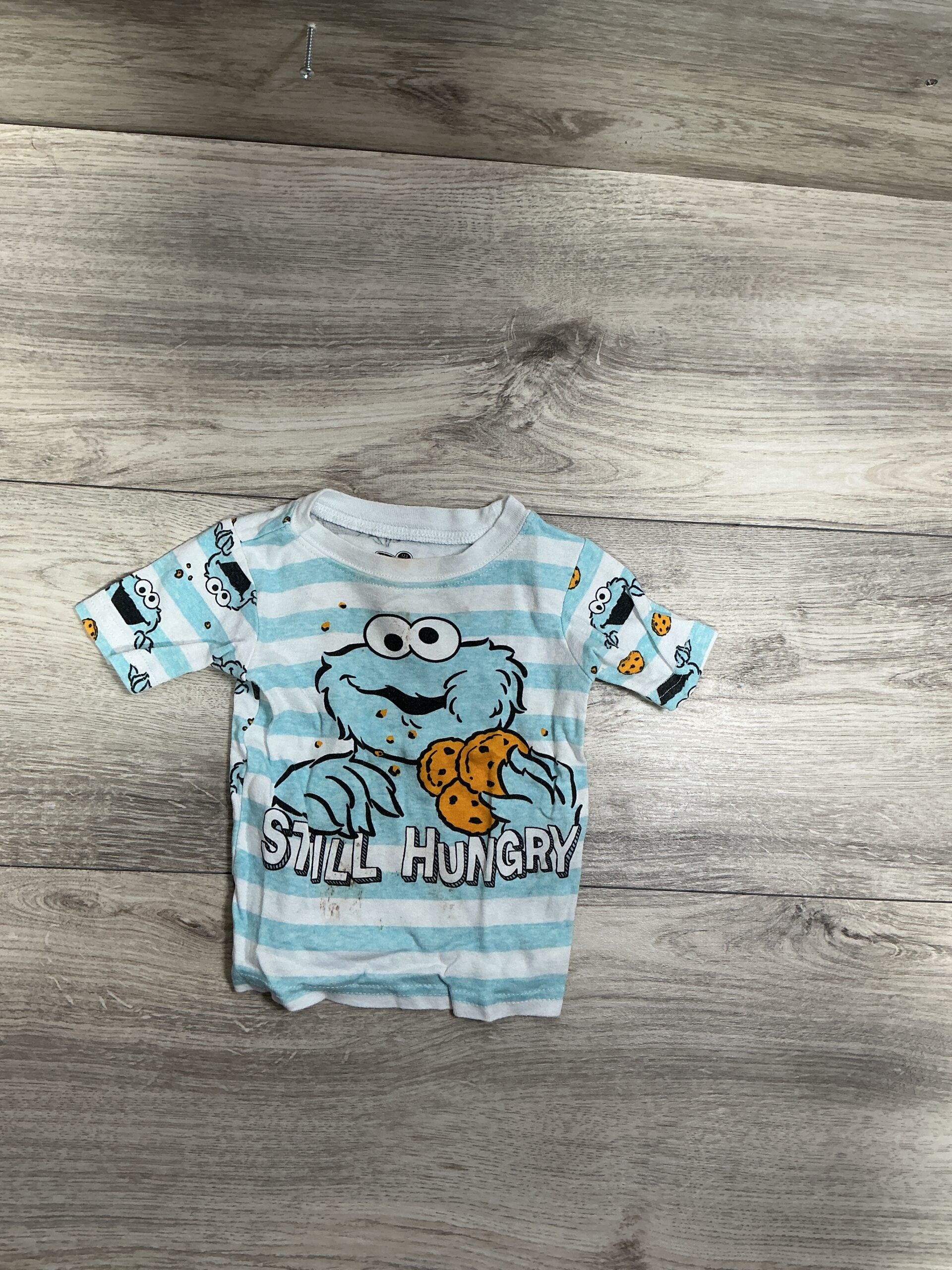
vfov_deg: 61.7
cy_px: 635
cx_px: 476
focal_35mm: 29
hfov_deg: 48.2
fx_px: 1063
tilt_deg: -83.7
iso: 50
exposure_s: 1/60
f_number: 1.8
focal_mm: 3
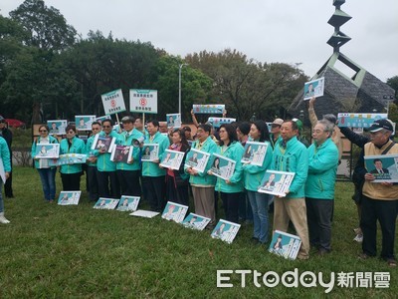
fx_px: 368
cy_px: 150
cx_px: 199
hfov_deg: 56.8
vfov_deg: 44.2
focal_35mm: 32
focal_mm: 4.5
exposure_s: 1/300
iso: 100
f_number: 2
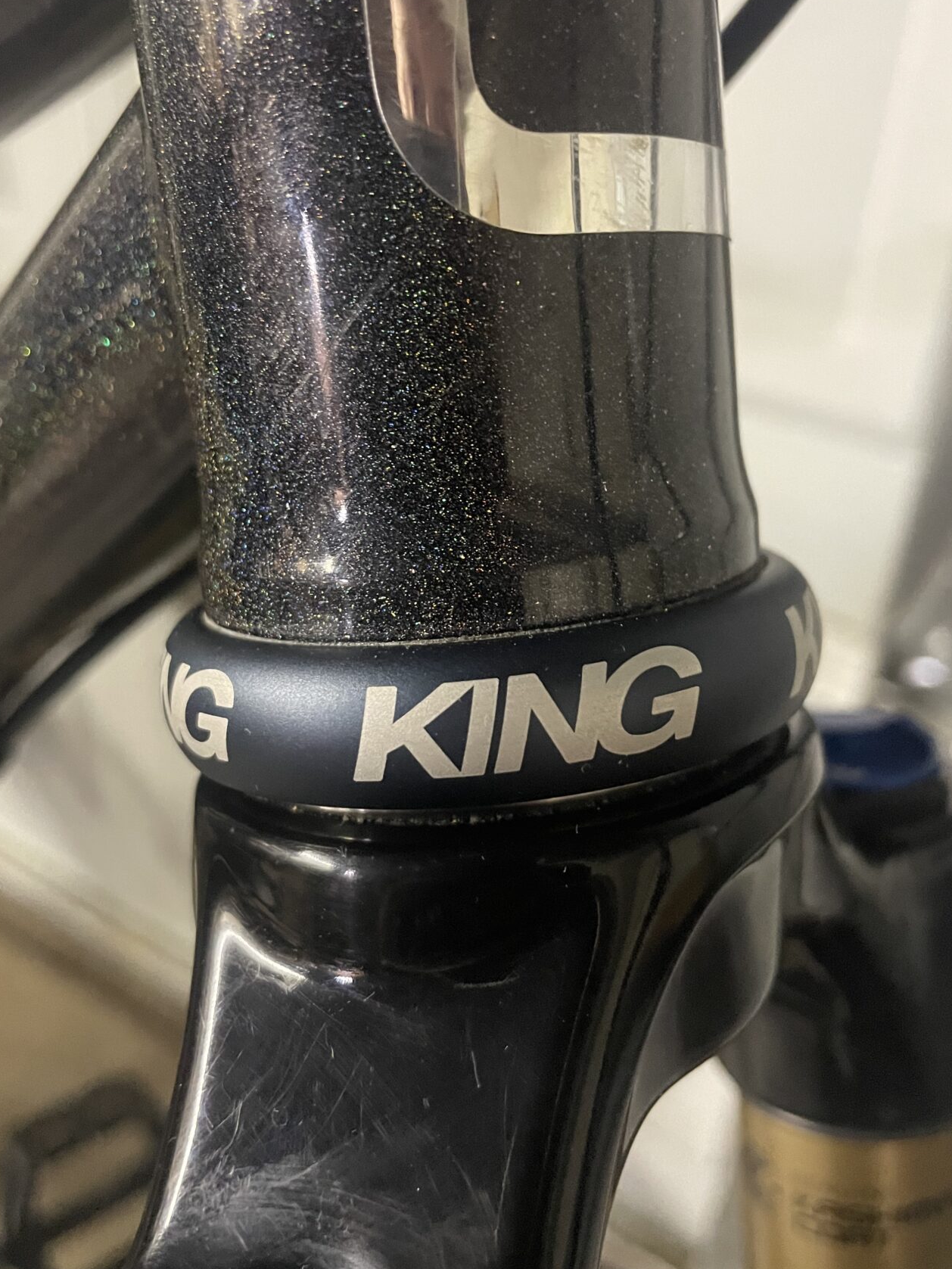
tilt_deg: -32.6
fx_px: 1137
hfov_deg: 45.4
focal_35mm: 31
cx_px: 478
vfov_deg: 58.3
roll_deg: -3.7
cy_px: 615
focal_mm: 4.2
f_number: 1.6
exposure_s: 1/30
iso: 800
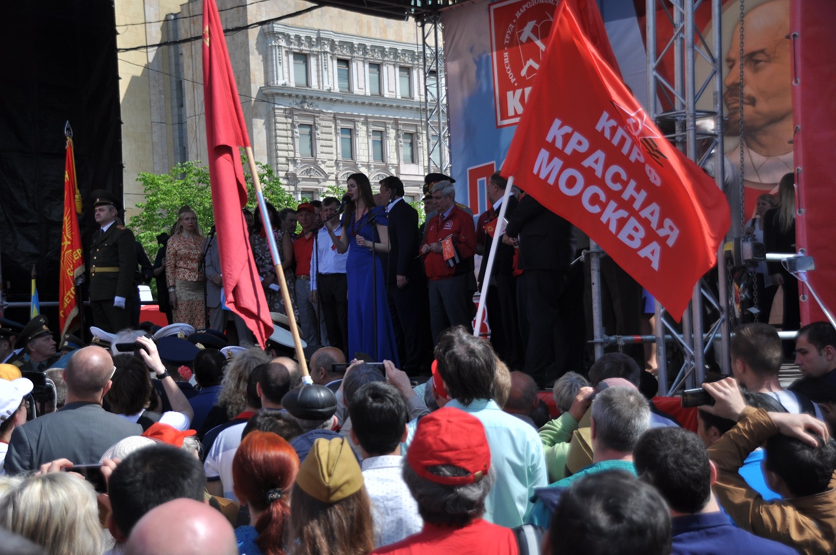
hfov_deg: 35.1
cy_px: 278
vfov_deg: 23.7
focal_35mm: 57
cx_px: 418
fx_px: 1322
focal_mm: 38
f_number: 4.2
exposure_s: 1/1000
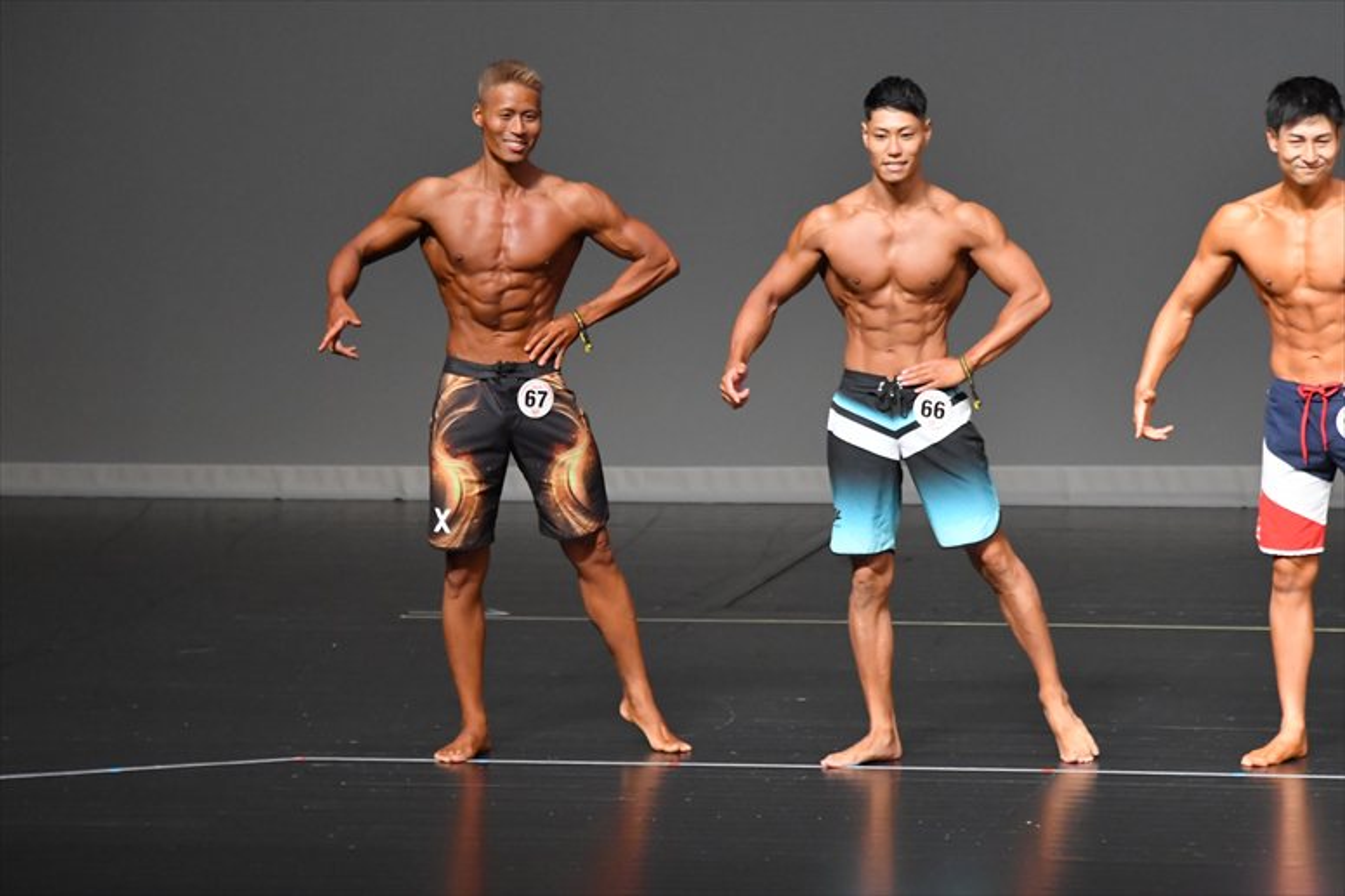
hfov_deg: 7.2
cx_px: 672
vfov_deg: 4.8
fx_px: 10643
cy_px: 448
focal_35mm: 285
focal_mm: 190
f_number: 5.6
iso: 5000
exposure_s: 1/400
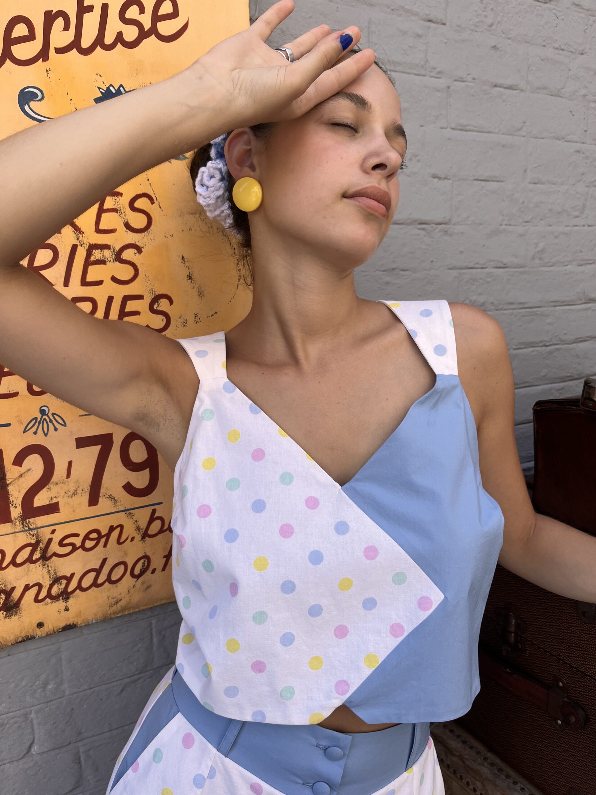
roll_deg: +2.6
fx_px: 597
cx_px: 298
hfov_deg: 53.1
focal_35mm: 26
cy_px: 398
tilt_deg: -9.5
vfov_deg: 67.3
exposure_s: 1/696
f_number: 1.6
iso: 50
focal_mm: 5.1
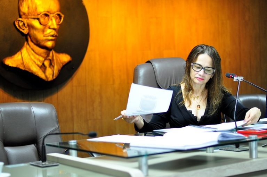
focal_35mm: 75
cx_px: 134
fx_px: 556
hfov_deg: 27.0
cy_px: 88
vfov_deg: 18.1
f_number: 1.8
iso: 640
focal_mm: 50
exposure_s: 1/125
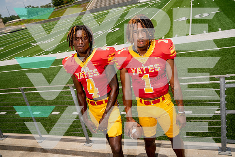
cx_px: 118
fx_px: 202
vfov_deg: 42.3
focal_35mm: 31
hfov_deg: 60.3
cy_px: 78
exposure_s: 1/250
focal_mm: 31
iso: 100
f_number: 7.1
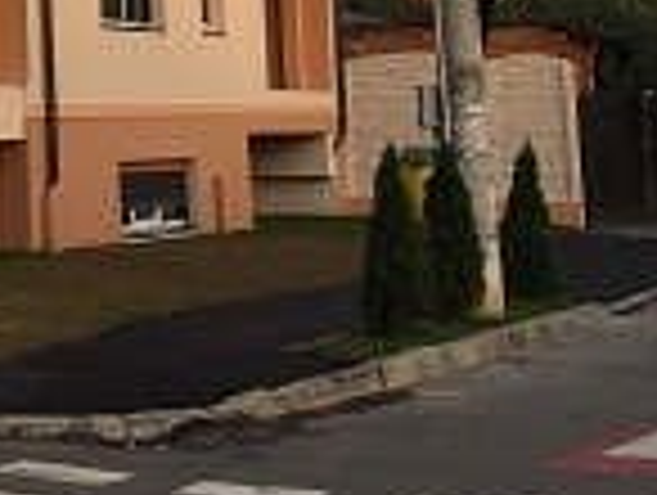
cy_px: -182
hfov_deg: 18.7
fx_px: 1882
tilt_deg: +9.7
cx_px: -144
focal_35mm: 99
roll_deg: -0.3
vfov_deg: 14.3
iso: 32
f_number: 2.2
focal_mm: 4.15
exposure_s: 1/335
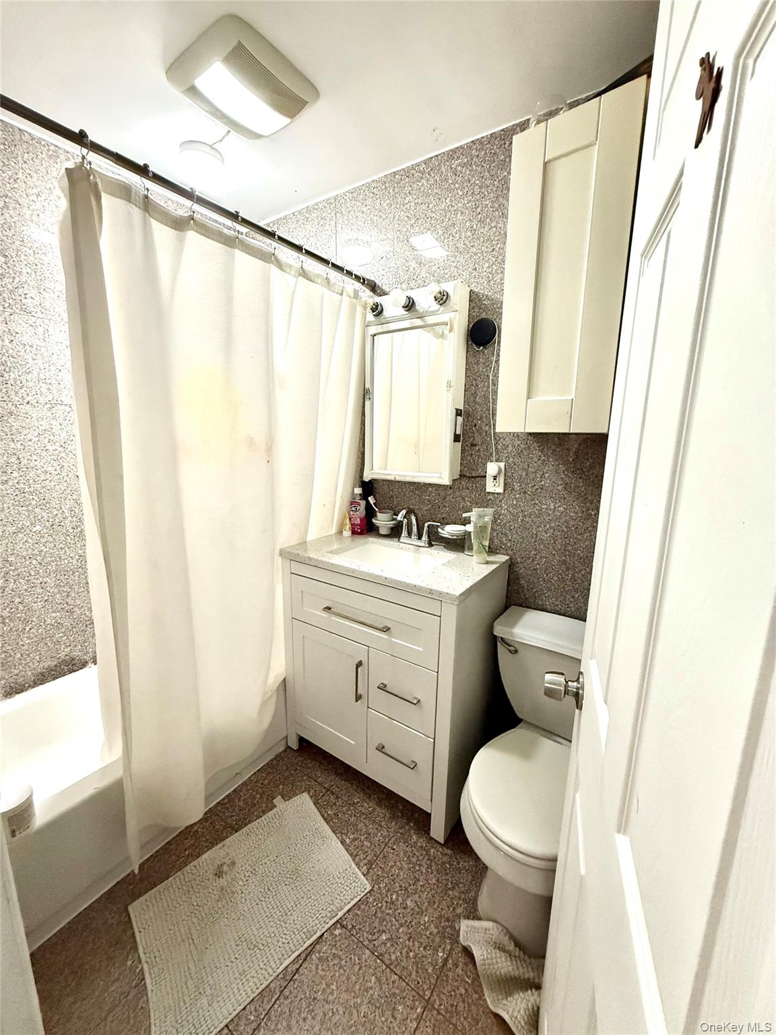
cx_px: 388
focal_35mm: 14
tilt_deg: -10.8
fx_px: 418
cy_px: 518
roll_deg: -1.0
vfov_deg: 102.1
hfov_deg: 85.7
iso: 640
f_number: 2.2
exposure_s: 1/60
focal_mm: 2.22
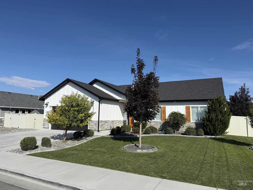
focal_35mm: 24
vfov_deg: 56.8
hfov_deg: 71.6
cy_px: 95
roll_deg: -1.0
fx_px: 175
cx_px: 126
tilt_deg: +8.1
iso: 80
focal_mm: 6.76
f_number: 1.78
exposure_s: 1/7353
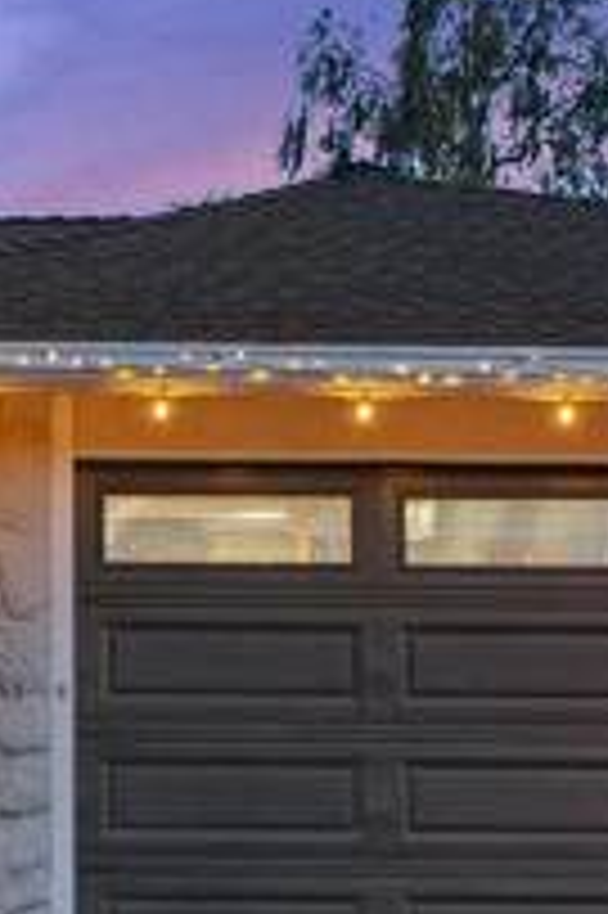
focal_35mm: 96
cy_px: 752
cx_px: -441
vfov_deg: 21.0
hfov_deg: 13.0
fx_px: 2436
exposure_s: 13
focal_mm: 19
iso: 100
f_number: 9
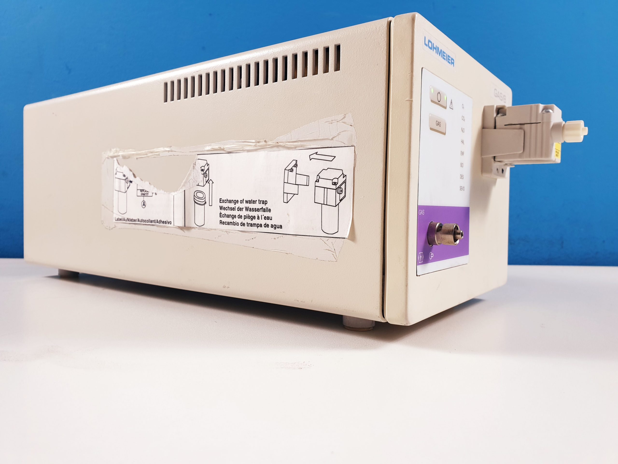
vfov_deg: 53.1
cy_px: 232
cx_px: 309
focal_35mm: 26
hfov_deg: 67.3
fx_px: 464
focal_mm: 4.3
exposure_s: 1/50
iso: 80
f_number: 2.4
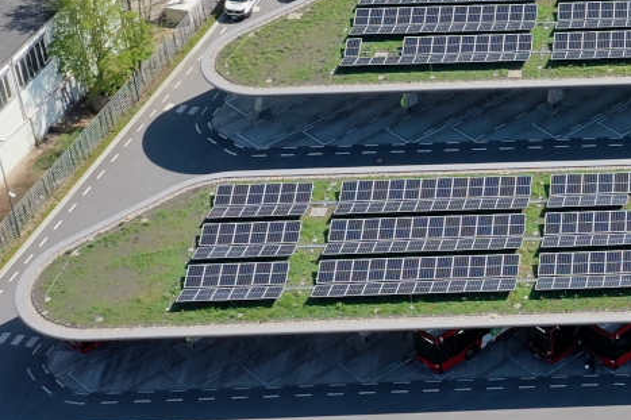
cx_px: 919
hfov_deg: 15.8
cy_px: -14
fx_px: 2102
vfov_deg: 11.3
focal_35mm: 120
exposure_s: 1/320
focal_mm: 10.26
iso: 100
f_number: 5.6
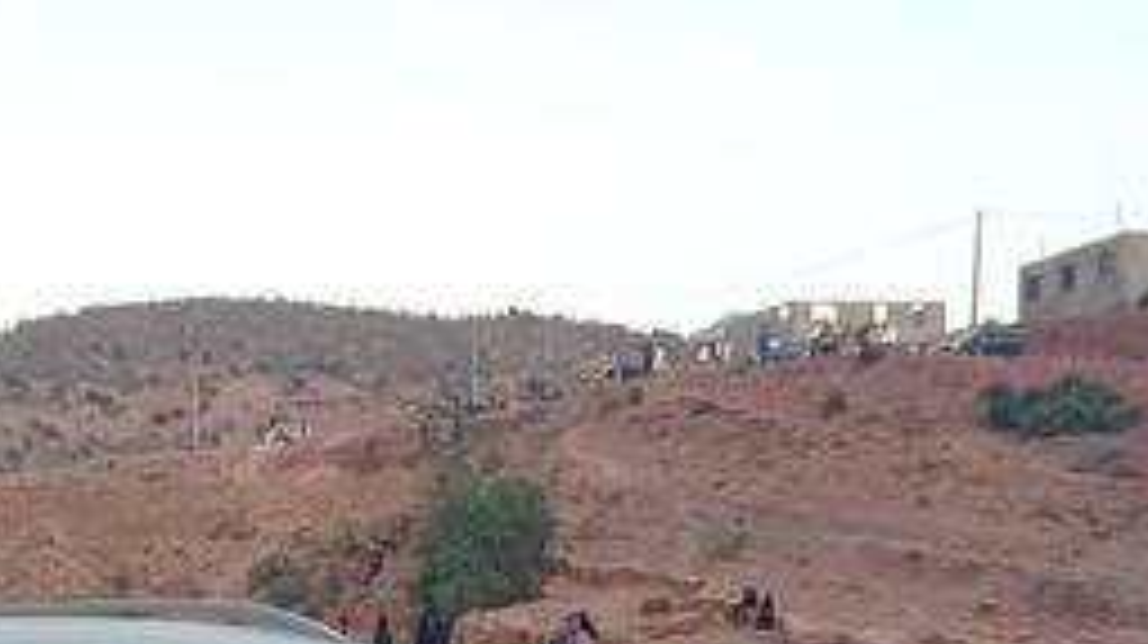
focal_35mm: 78
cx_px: 351
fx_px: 2373
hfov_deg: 27.0
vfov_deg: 14.0
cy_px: 1097
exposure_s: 1/50
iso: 109
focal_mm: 2.78
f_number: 2
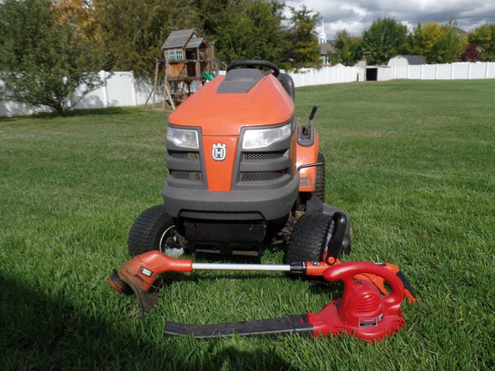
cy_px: 181
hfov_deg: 65.3
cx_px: 253
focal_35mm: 27
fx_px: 386
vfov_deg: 51.4
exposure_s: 1/1000
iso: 80
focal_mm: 4.1
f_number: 3.5
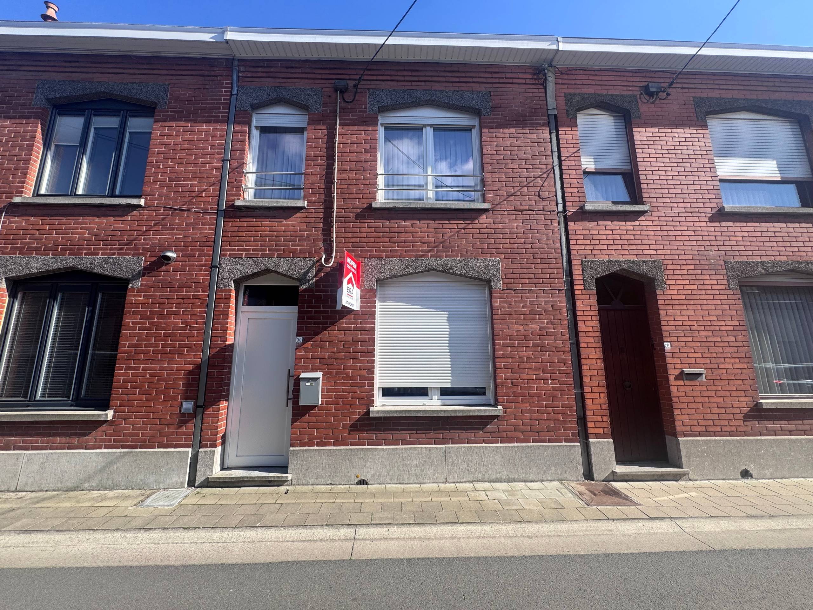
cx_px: 406
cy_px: 305
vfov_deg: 85.7
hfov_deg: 102.1
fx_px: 329
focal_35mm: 14
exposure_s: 1/849
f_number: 2.2
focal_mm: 2.22
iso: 40
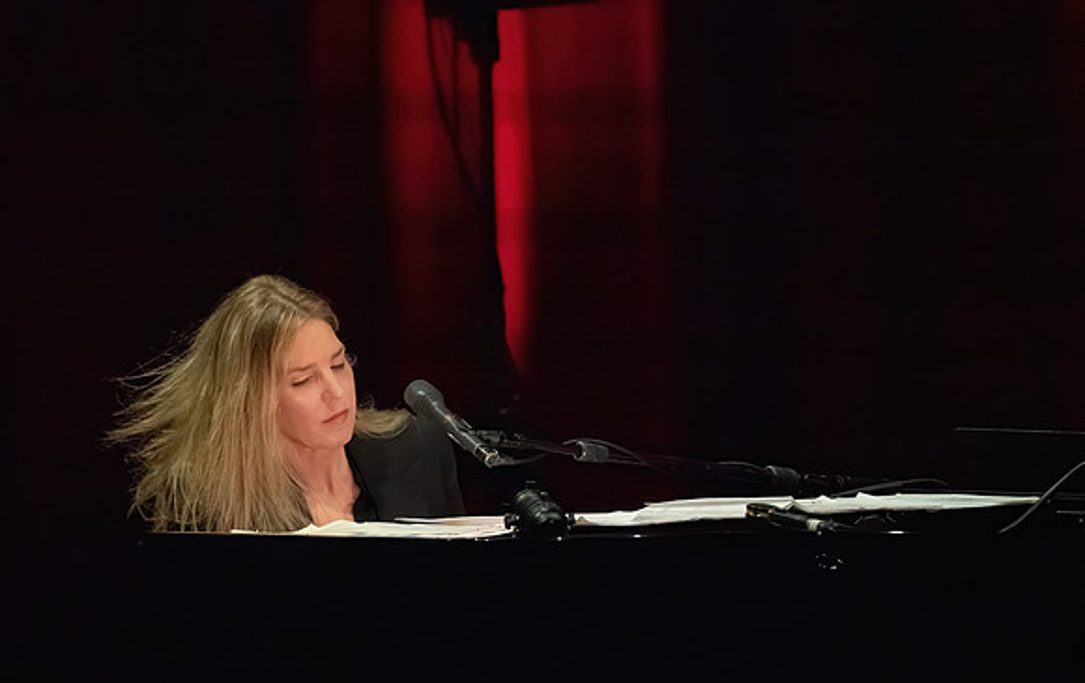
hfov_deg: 3.9
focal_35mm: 536
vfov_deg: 2.5
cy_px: 332
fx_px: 15871
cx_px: 371
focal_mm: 400
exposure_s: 1/320
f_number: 8
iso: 25600
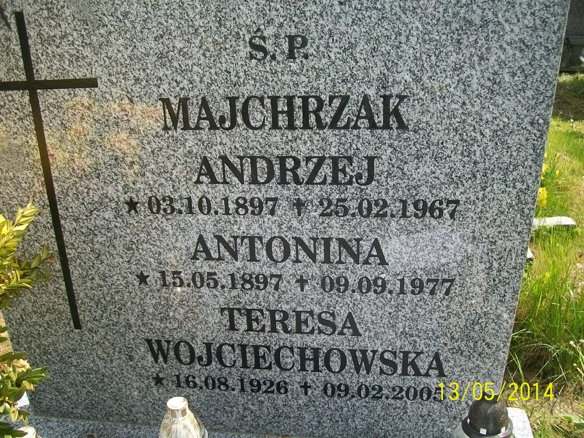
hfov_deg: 51.4
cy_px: 219
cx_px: 292
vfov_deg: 39.7
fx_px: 607
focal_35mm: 36
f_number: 2.7
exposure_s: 1/640
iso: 80
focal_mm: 6
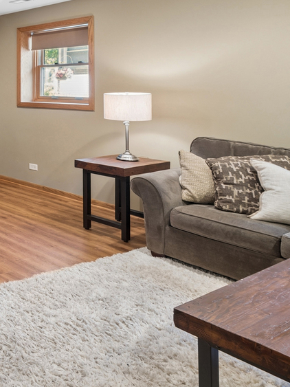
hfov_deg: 25.6
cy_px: 95
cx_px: -175
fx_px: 402
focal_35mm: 36
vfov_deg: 49.2
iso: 400
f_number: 8
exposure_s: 1/3
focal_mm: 13
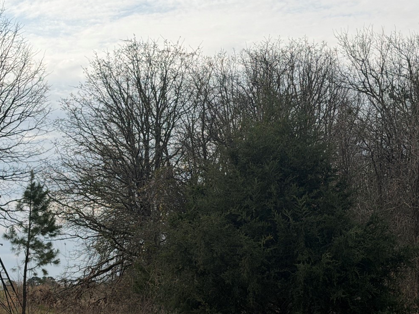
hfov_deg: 21.1
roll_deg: +1.5
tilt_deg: +4.9
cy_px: 190
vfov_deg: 15.9
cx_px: 177
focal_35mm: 93
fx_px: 1126
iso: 80
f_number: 1.78
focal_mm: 6.76
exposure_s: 1/7874
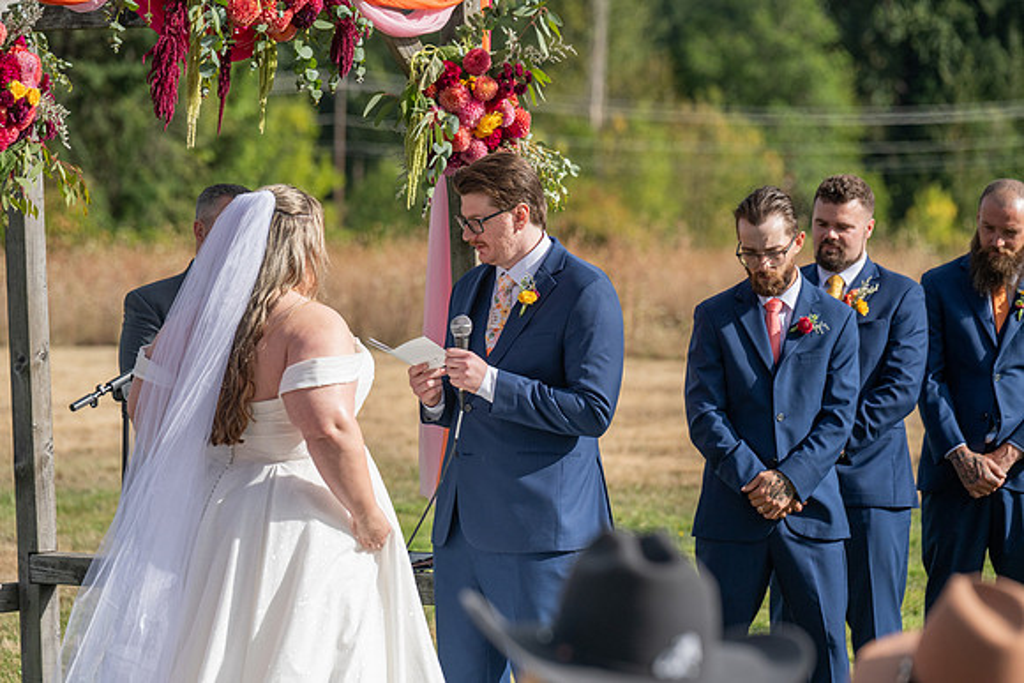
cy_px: 342
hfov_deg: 13.7
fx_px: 4267
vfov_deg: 9.2
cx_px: 512
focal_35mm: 150
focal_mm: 150
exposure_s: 1/4000
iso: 400
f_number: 4.5
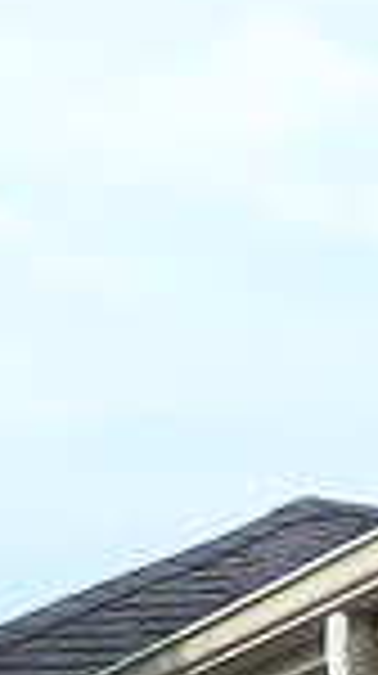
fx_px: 3987
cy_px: 1048
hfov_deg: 4.5
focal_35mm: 223
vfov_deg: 9.4
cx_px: 1976
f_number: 3.5
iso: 100
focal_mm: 5.4
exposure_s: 1/800
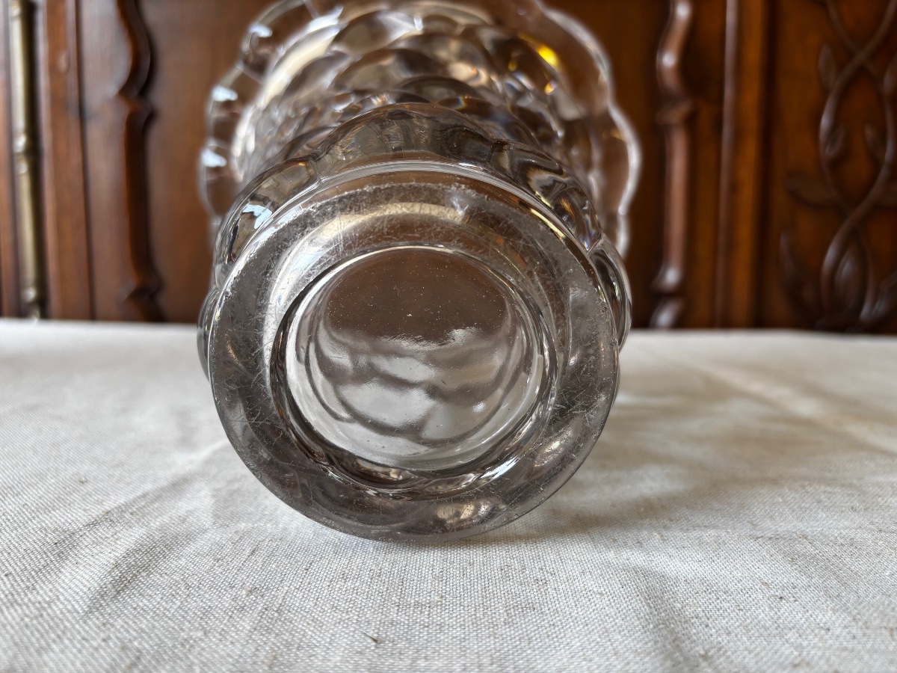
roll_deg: -0.4
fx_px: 674
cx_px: 448
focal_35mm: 26
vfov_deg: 53.1
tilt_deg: -6.7
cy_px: 336
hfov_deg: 67.3
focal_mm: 5.96
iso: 32
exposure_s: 1/102
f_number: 1.6
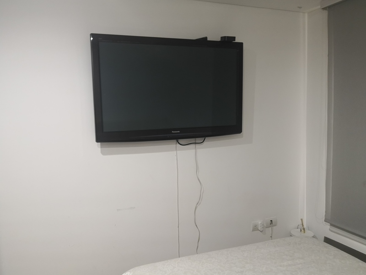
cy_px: 138
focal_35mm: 27
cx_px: 183
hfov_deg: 65.3
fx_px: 285
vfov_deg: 51.4
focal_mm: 3.95
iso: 160
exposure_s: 1/50
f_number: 1.6
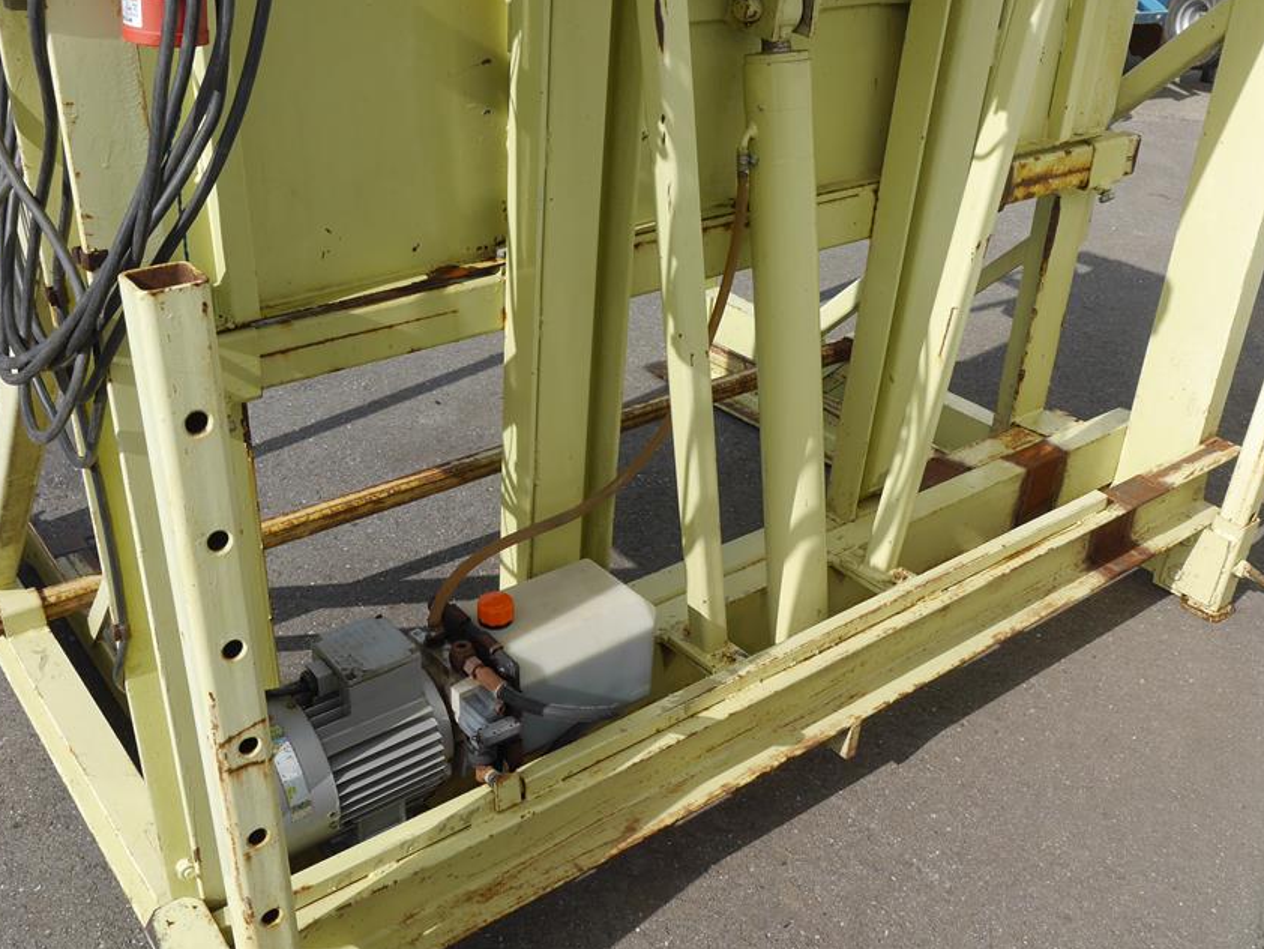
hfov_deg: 53.9
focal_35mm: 34
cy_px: 499
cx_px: 602
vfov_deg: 41.8
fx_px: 1242
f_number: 7.1
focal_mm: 14
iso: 160
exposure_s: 1/500
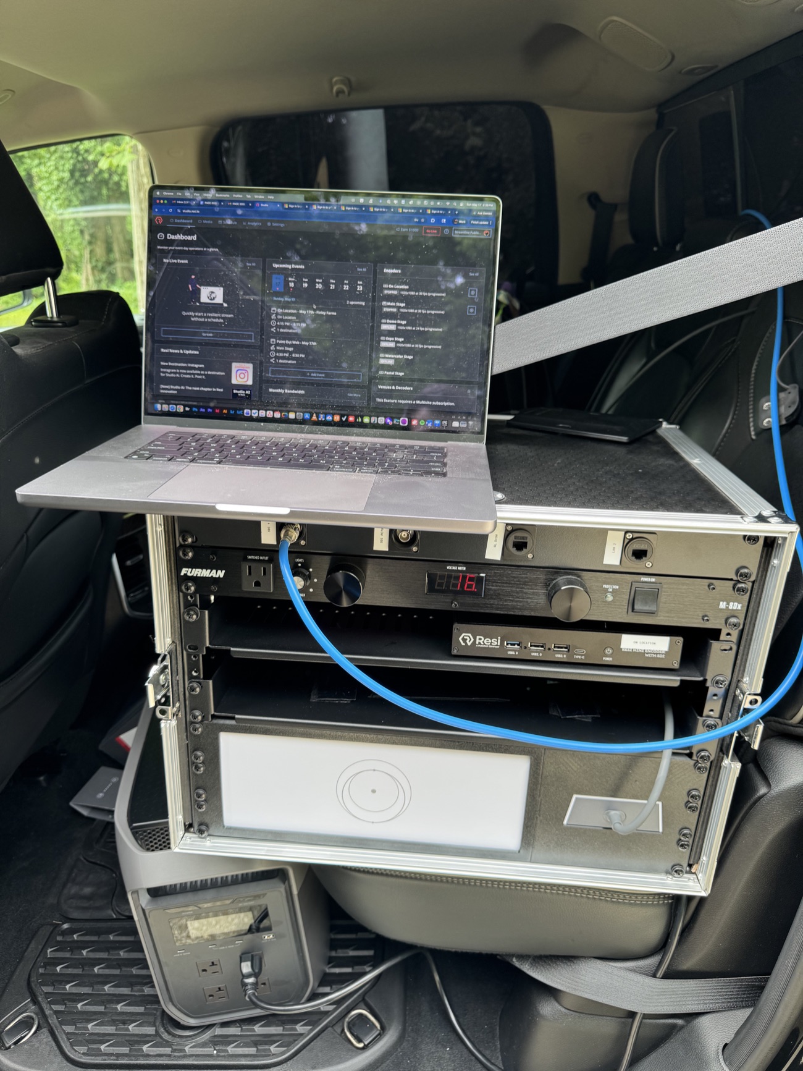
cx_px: 402
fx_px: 742
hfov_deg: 56.8
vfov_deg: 71.6
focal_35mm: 24
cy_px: 536
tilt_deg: -20.1
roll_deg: +4.5
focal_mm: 6.76
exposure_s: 1/223
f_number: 1.78
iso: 80
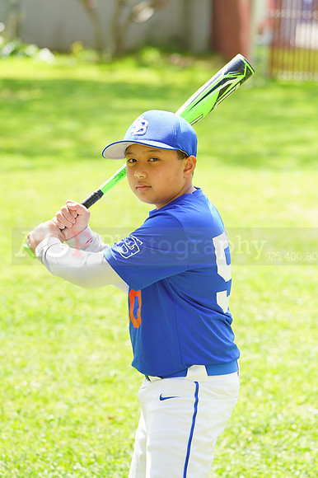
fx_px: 2401
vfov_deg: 11.4
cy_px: 239
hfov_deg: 7.6
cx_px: 159
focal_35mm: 181
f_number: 6.3
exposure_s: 1/200
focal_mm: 181
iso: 200
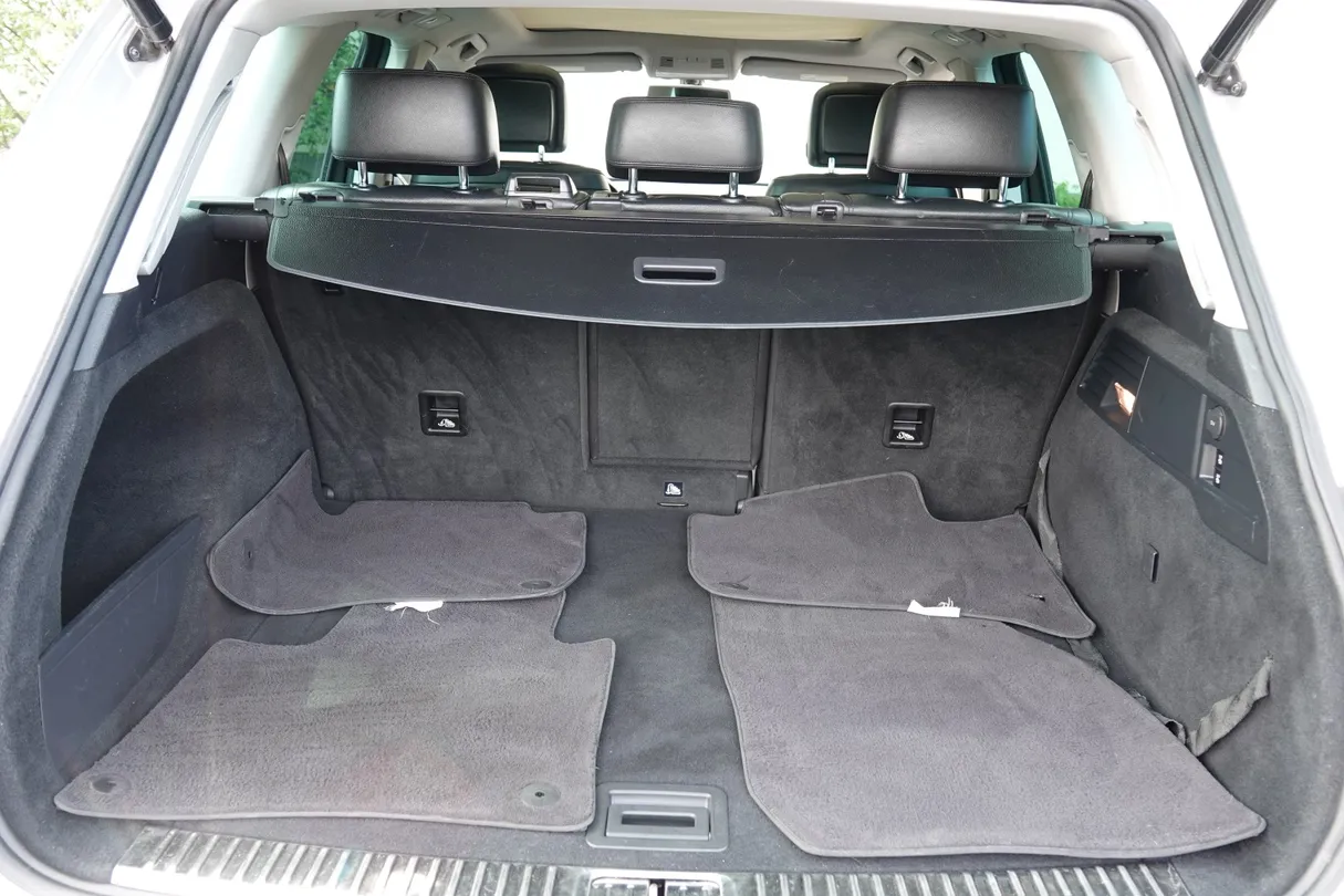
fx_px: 1157
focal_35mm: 31
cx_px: 672
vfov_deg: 42.3
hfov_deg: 60.3
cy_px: 448
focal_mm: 11.51
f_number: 2.8
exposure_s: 1/40
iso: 125
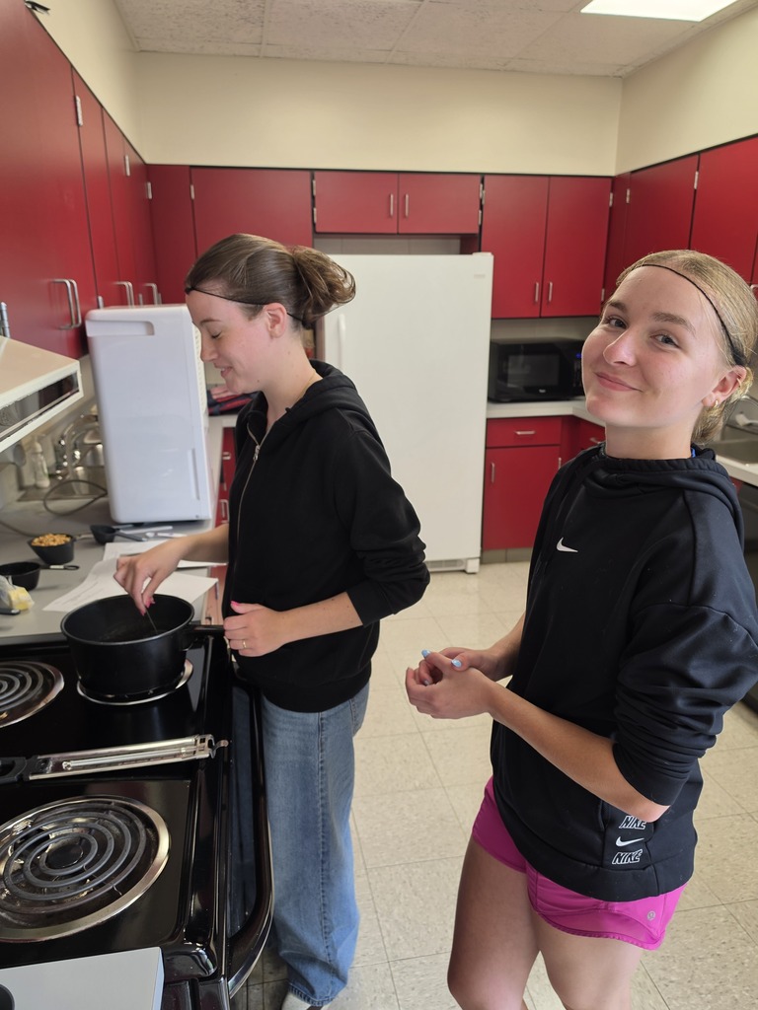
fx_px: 672
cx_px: 379
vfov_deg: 73.9
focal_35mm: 23
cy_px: 505
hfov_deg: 58.9
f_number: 1.4
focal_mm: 6.5
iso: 50
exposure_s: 1/120
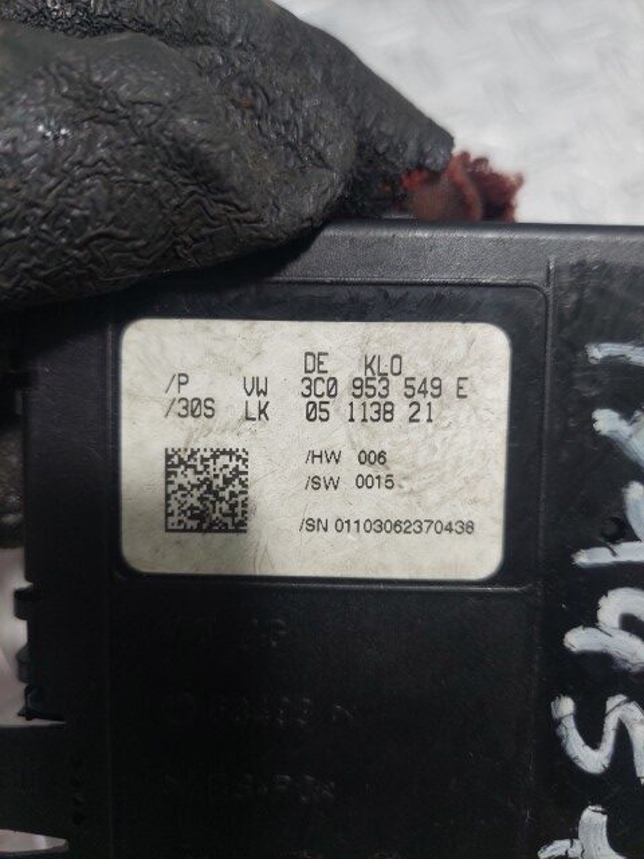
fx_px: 620
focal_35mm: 25
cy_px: 430
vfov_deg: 69.4
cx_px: 322
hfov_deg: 54.9
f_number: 1.8
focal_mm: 5.23
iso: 80
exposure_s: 1/100
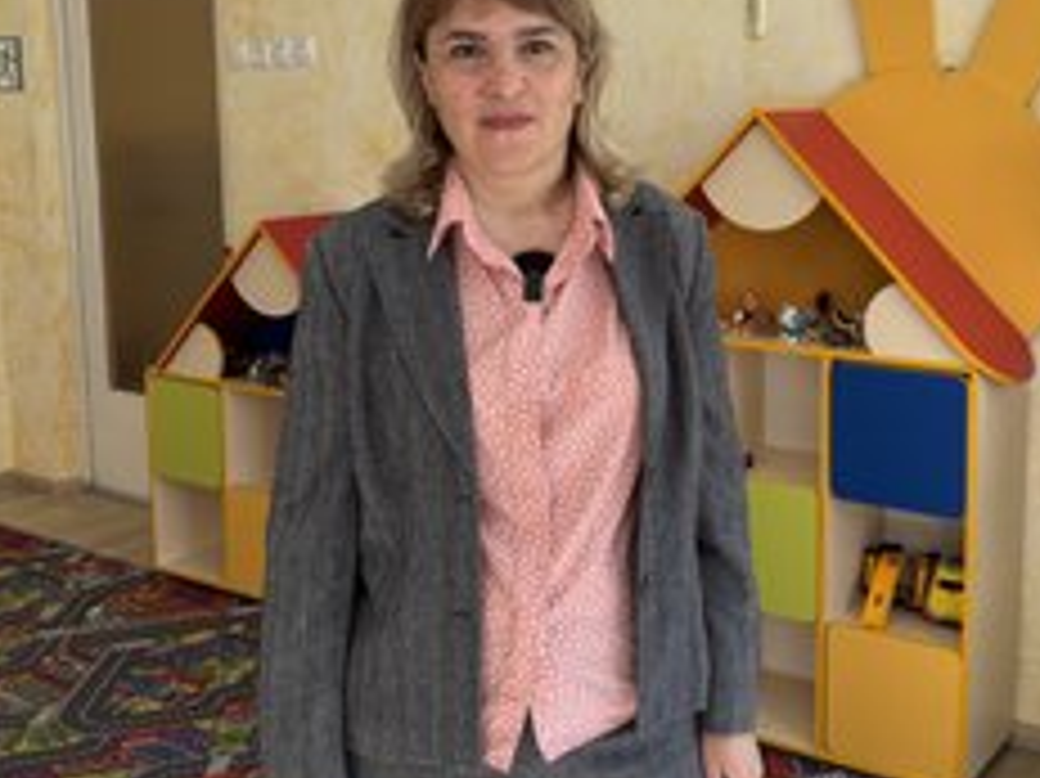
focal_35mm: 45
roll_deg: -0.4
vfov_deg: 32.0
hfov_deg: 41.7
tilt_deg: -8.6
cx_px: 671
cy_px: 279
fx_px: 1351
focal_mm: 5.96
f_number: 1.6
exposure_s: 1/209
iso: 40
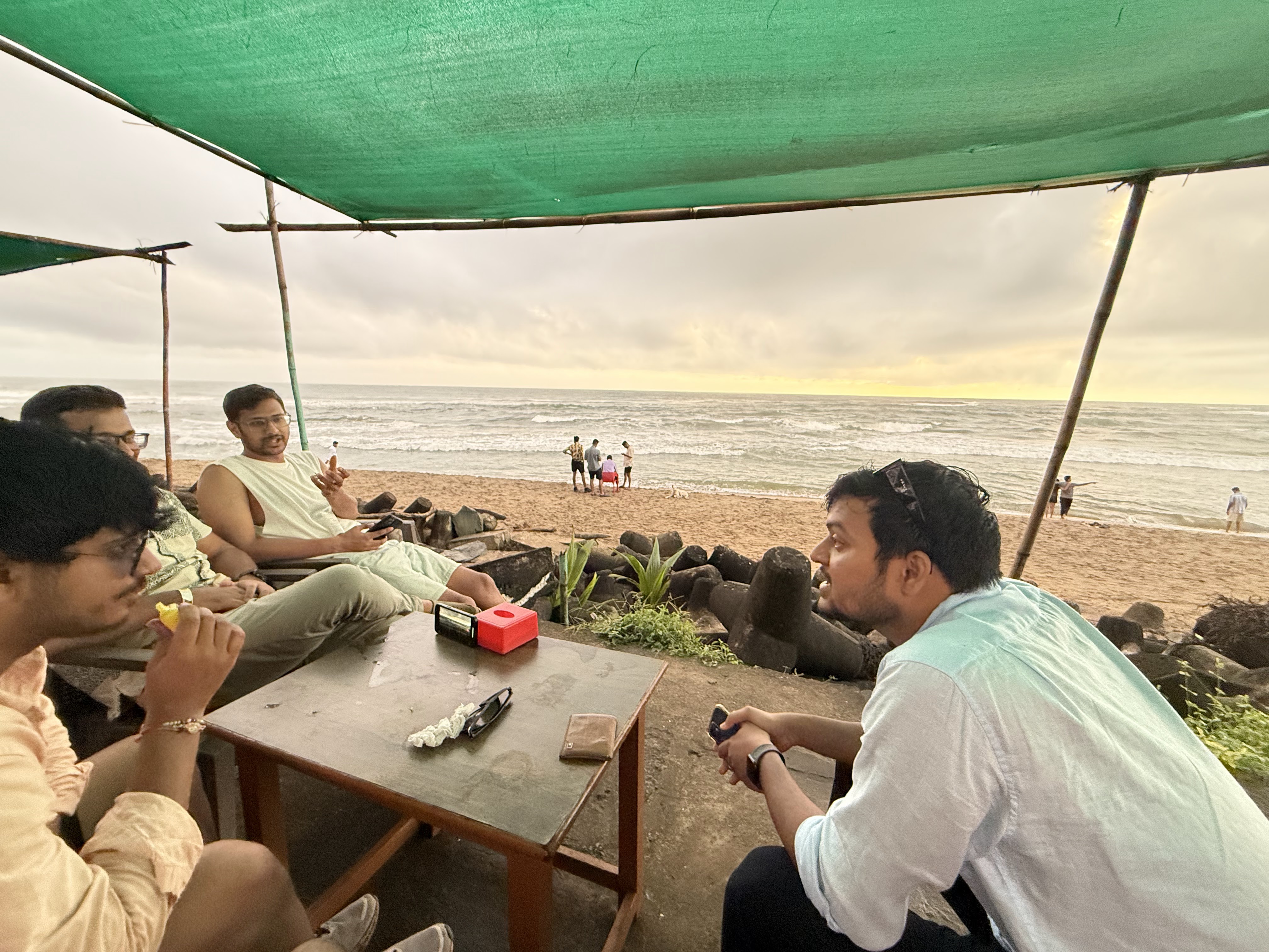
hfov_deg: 102.1
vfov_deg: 85.7
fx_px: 513
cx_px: 634
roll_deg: -1.7
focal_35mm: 14
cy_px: 476
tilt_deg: -9.4
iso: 400
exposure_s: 1/60
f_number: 2.2
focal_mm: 2.22
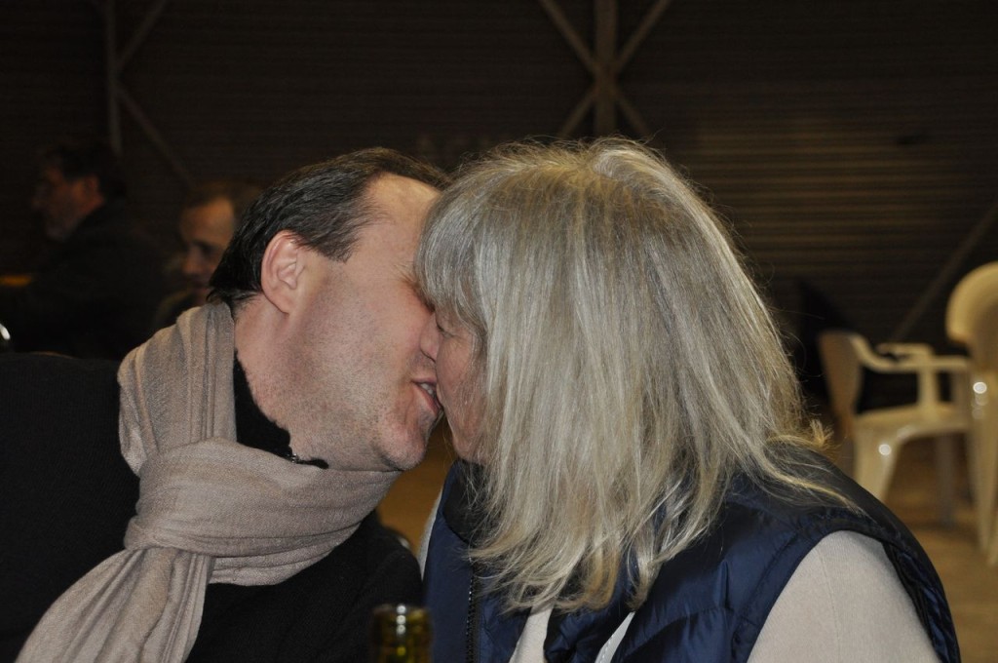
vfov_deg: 15.1
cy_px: 332
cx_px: 499
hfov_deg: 22.6
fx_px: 2492
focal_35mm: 90
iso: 800
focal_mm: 60
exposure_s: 1/60
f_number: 5
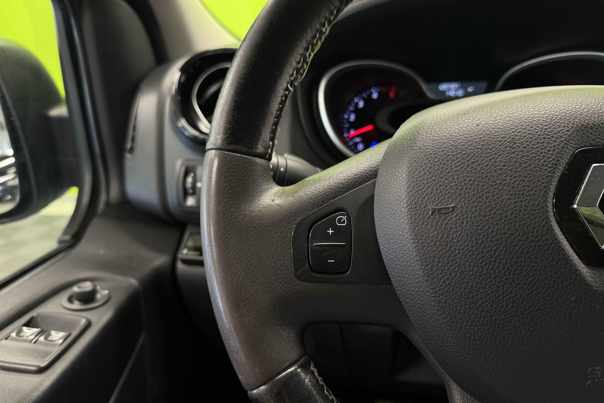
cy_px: 198
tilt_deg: -25.1
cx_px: 302
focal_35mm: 25
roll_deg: +4.5
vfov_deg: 51.3
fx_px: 419
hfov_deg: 71.5
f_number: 1.78
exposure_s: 1/50
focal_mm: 6.76
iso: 200
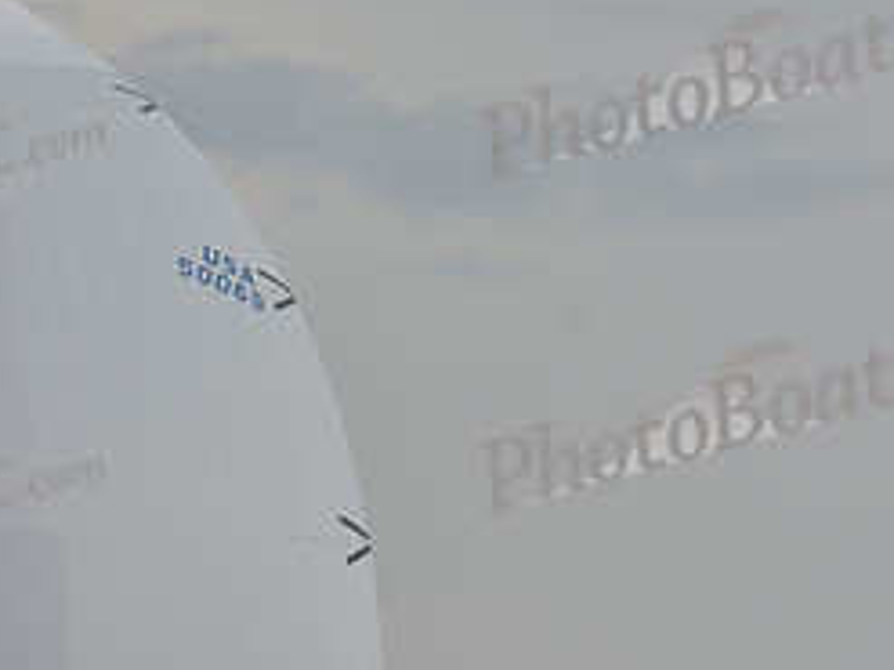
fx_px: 11668
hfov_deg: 4.4
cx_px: 295
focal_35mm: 452
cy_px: 659
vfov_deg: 3.3
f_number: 5
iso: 280
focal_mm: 200
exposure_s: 1/800
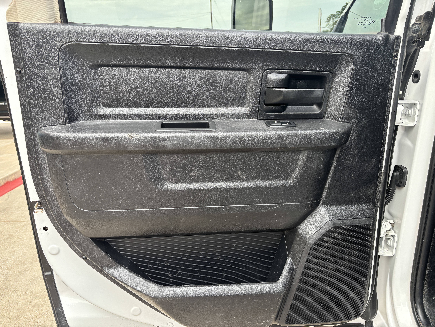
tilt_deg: -15.1
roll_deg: +2.8
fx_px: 327
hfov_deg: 67.3
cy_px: 164
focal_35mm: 26
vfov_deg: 53.1
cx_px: 218
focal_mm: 5.96
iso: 64
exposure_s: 1/158
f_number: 1.6
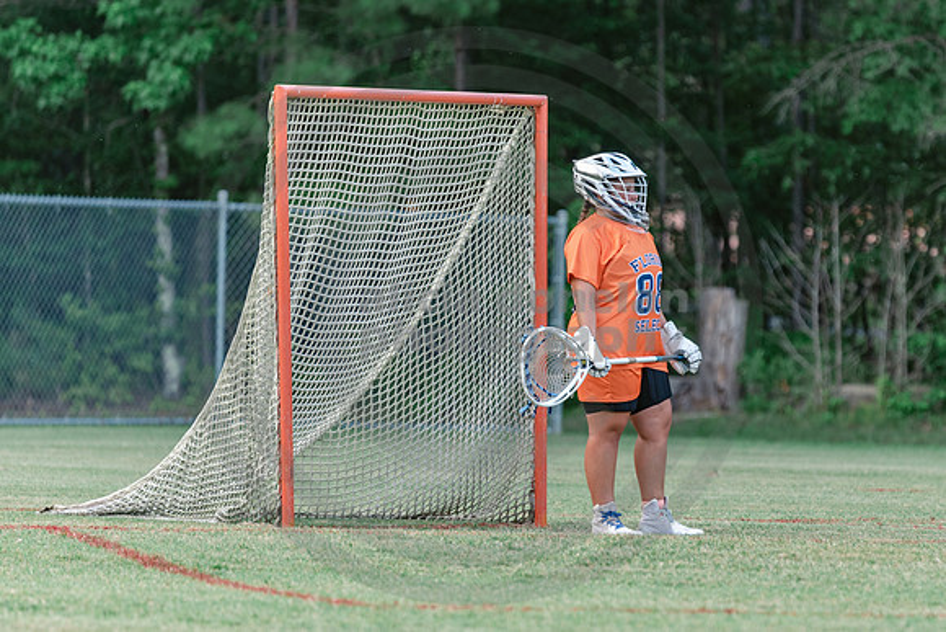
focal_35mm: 365
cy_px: 365
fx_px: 9588
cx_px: 643
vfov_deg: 3.8
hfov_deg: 5.6
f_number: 2.8
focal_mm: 200
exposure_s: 1/250
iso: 250
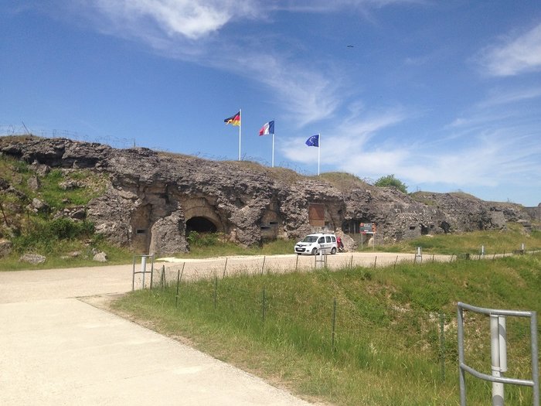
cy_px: 203
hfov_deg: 55.4
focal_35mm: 33
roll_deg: -0.2
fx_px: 516
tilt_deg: +3.2
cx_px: 270
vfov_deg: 42.9
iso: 50
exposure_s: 1/2008
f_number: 2.4
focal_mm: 4.12
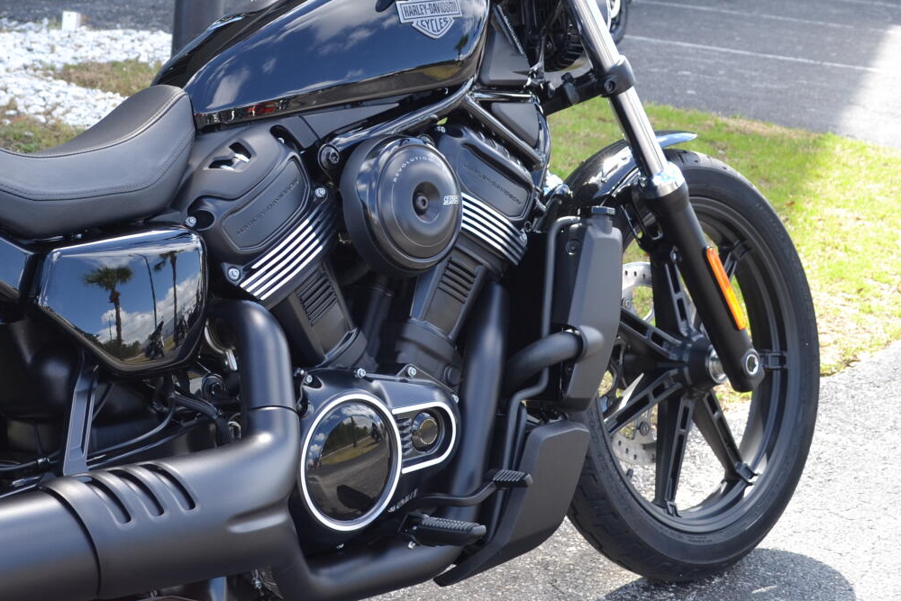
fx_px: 1652
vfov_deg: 20.6
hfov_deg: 29.6
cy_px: 256
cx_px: 142
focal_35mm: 66
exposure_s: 1/125
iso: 140
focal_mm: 22
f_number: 5.6
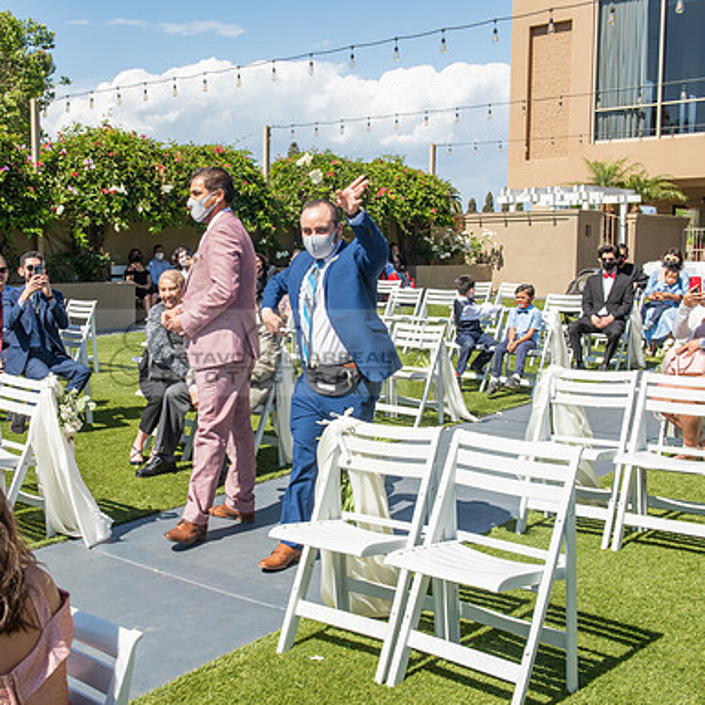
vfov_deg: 40.9
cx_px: 253
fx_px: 945
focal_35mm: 41
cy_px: 352
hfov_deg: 40.6
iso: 100
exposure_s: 1/250
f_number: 9
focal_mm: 32
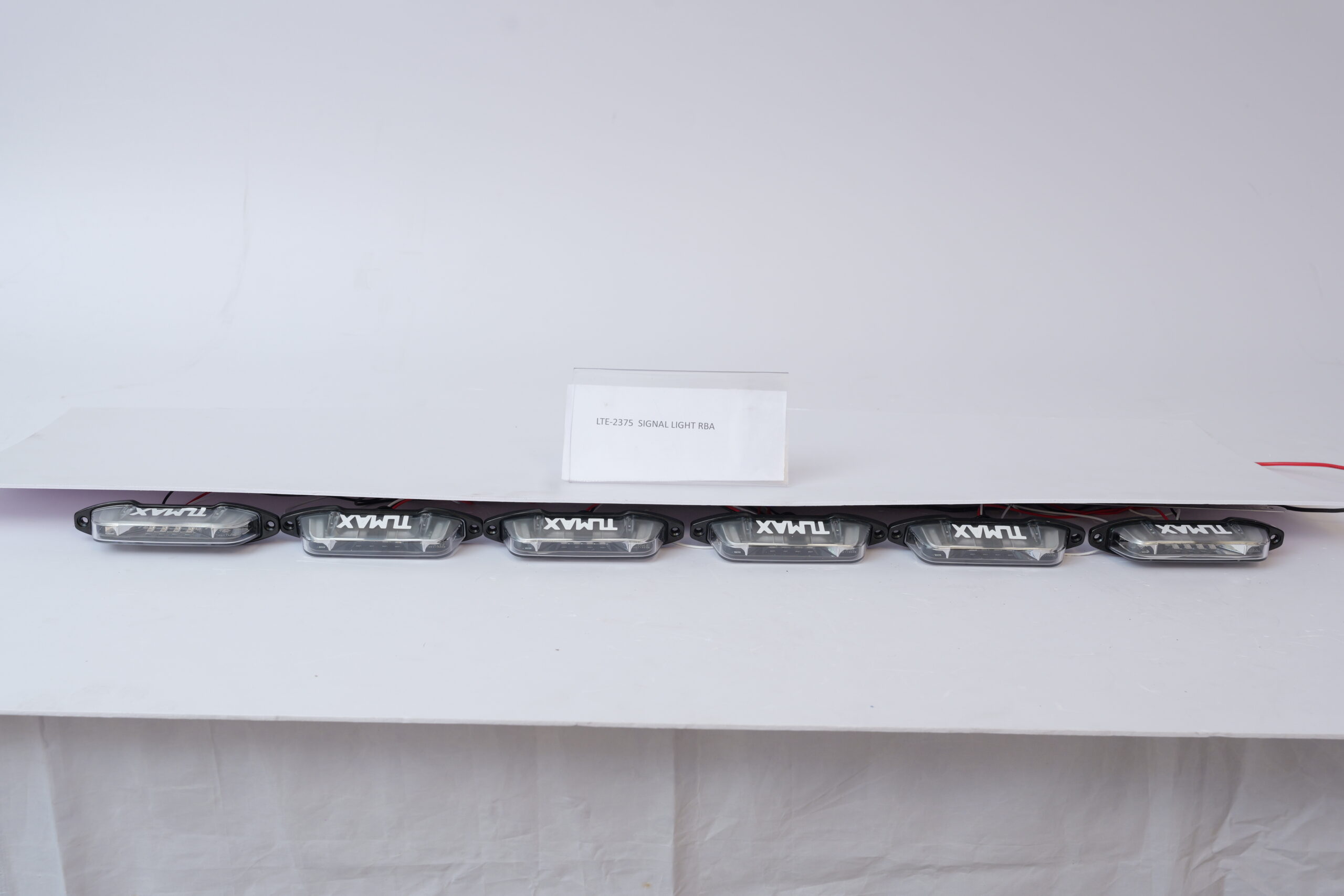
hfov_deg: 51.9
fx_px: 1381
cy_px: 448
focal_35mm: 37
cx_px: 672
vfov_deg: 35.9
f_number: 9
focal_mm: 37
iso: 800
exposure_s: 1/160
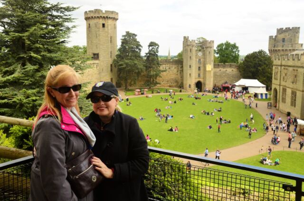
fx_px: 303
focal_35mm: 36
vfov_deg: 36.7
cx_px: 152
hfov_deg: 53.3
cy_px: 100
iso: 400
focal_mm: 24
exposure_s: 1/160
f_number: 14
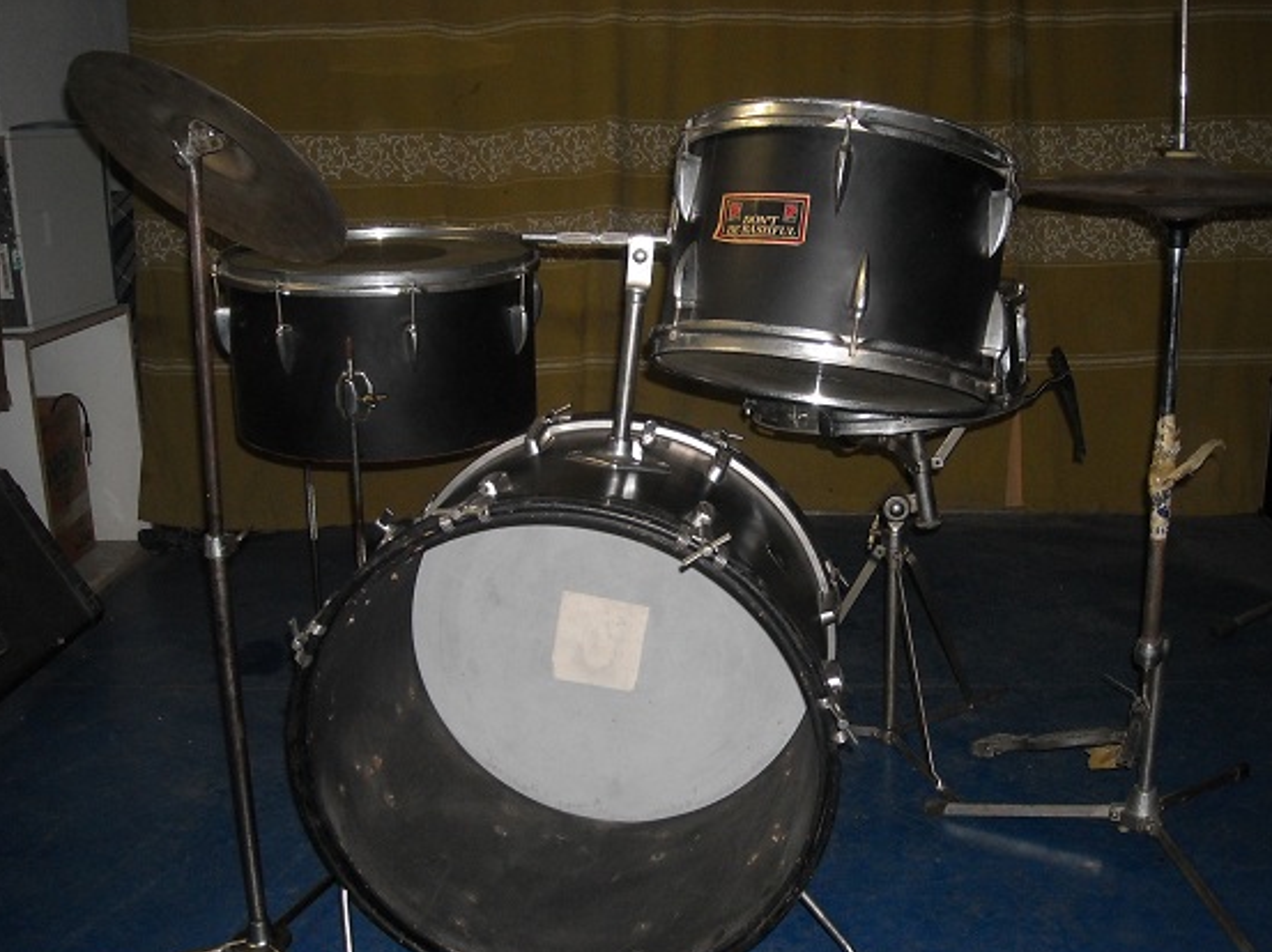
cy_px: 504
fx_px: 1395
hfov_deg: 49.0
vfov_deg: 37.7
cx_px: 639
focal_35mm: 38
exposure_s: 1/60
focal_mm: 5.7
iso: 200
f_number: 2.8
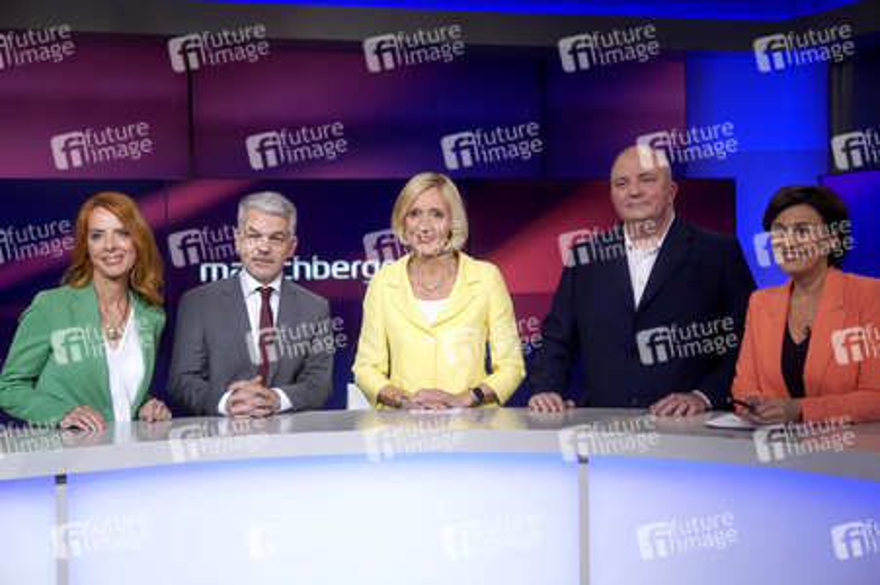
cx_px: 440
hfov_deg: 43.6
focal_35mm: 45
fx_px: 1099
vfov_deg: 29.8
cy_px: 292
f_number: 1.4
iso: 640
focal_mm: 30
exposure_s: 1/1000
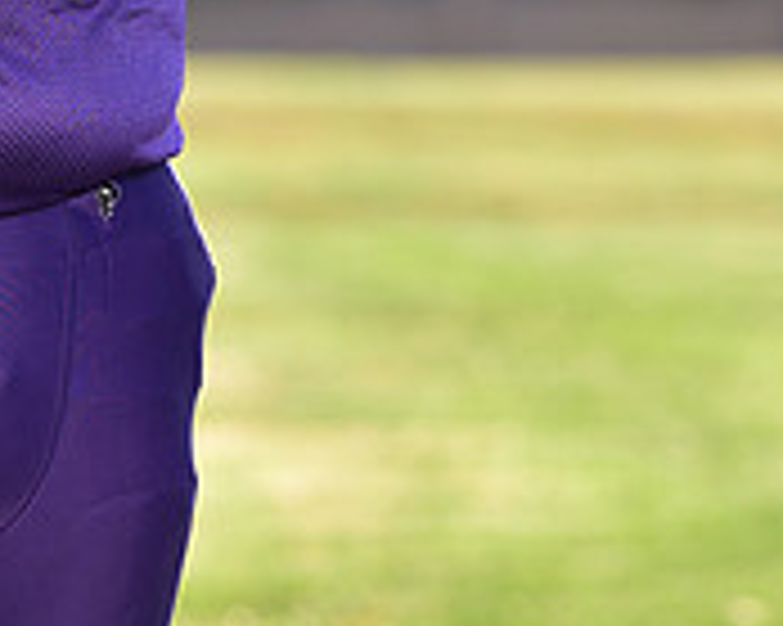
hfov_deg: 3.1
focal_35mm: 627
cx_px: -11
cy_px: -396
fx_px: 14522
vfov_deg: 2.5
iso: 100
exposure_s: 1/250
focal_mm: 200
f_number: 5
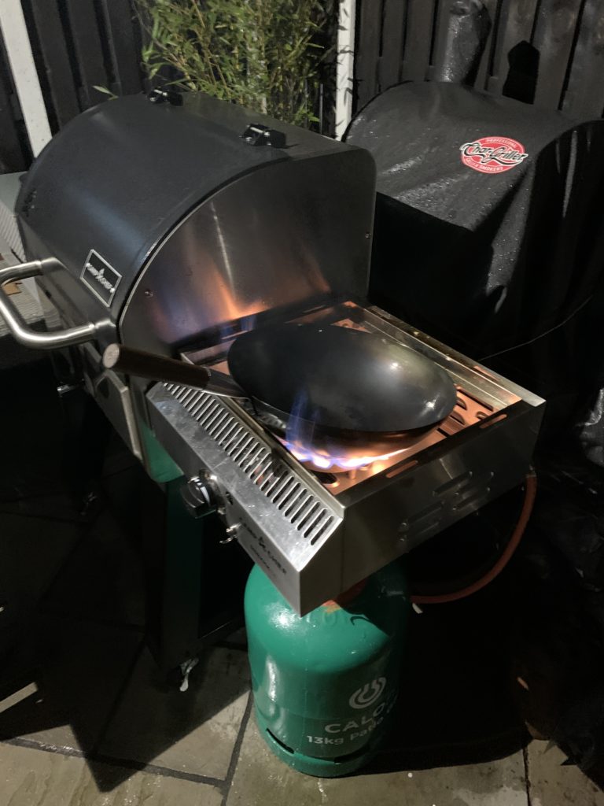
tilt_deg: -36.6
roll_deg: +0.7
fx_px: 605
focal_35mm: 26
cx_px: 302
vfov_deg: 67.3
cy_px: 403
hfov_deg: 53.1
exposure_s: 1/17
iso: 1000
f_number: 1.8
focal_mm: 4.25
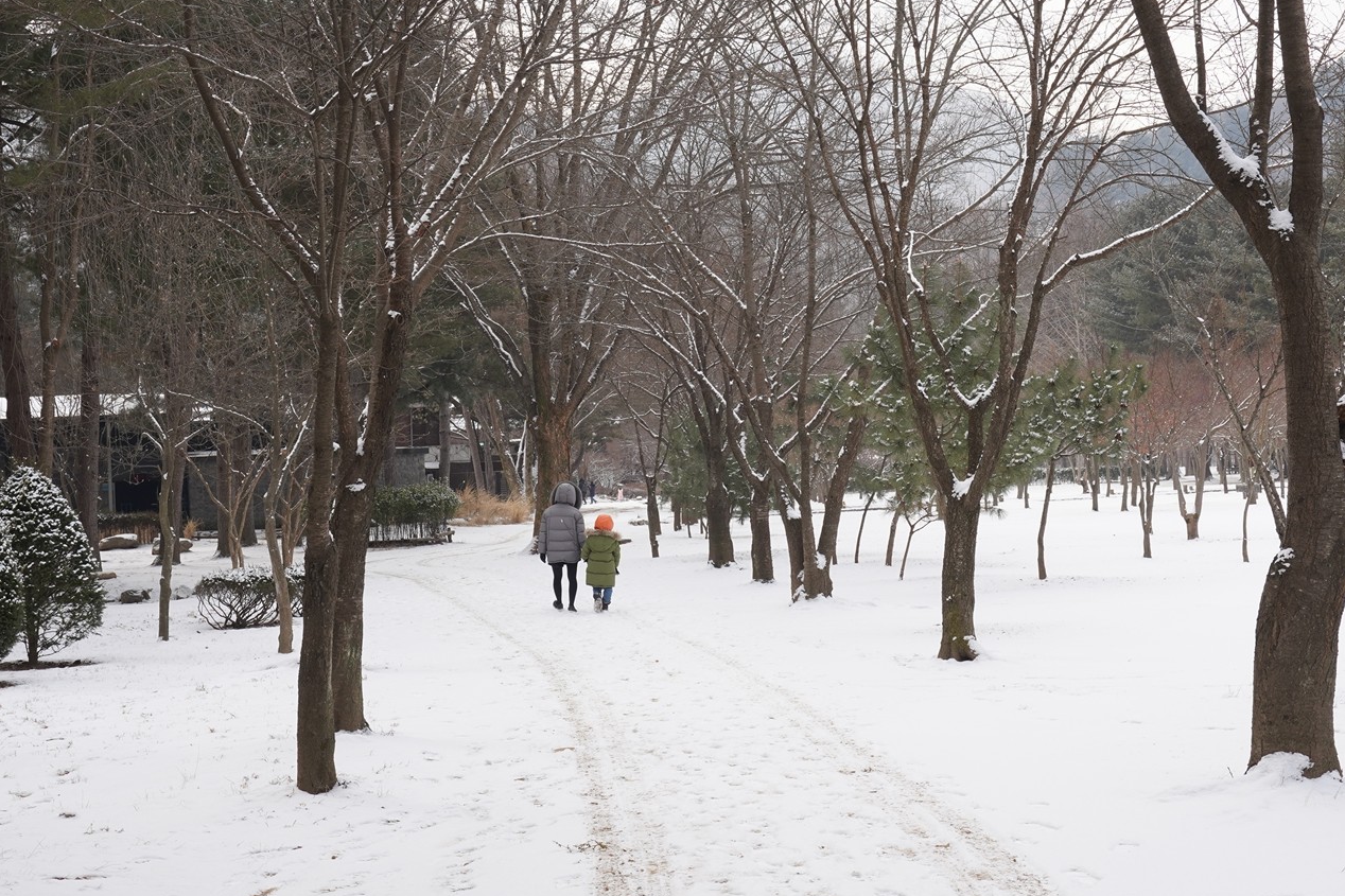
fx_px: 2652
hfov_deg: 28.5
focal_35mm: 71
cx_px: 702
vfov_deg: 19.2
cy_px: 359
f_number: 13
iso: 320
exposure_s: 1/100
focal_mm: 45
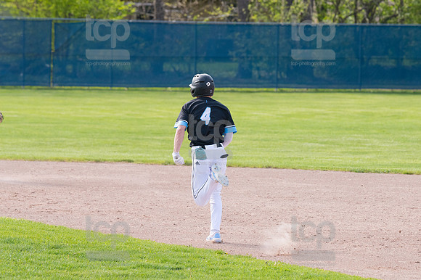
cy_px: 140
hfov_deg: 6.9
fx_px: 3506
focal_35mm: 300
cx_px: 210
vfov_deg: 4.6
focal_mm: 200
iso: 400
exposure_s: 1/1600
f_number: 5.6
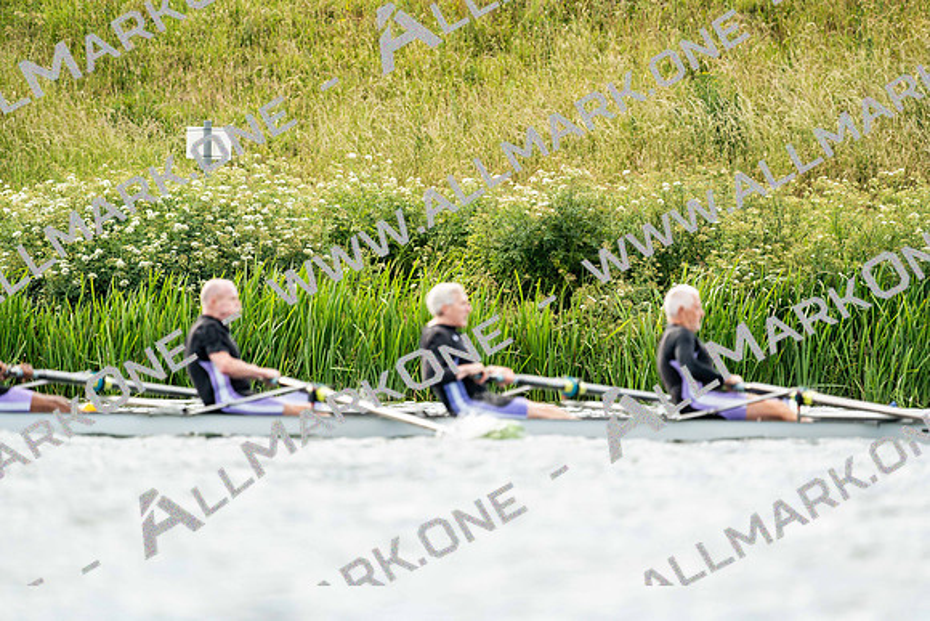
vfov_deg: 2.3
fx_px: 15503
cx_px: 465
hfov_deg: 3.4
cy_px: 310
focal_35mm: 600
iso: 1000
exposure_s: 1/2000
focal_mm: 600
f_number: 6.3
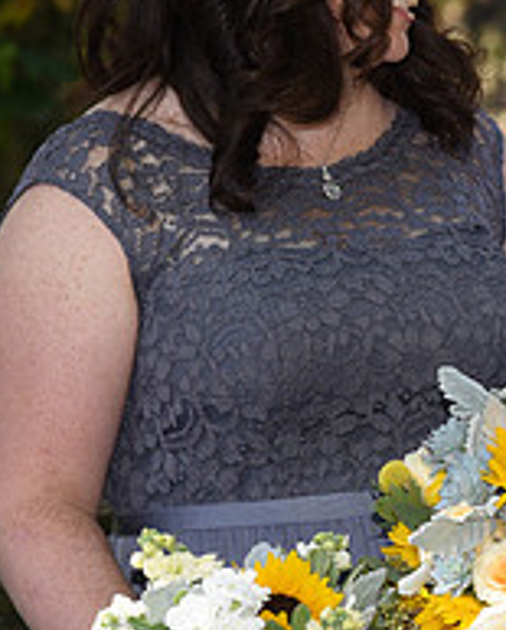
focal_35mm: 296
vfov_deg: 6.5
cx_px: 617
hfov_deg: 5.2
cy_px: 243
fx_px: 5528
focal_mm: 105
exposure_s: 1/200
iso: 640
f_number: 6.3
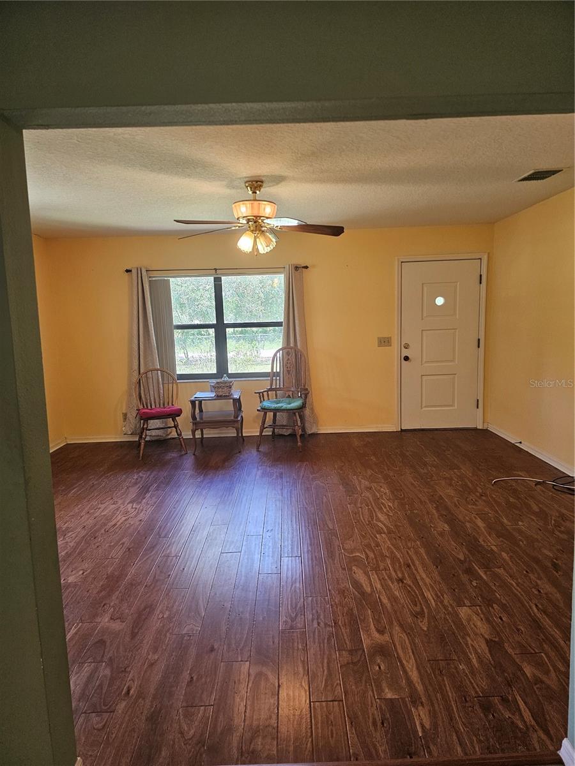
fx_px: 509
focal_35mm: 23
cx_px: 288
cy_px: 383
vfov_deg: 73.9
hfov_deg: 58.9
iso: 250
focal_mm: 6.3
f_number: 1.7
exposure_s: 1/120
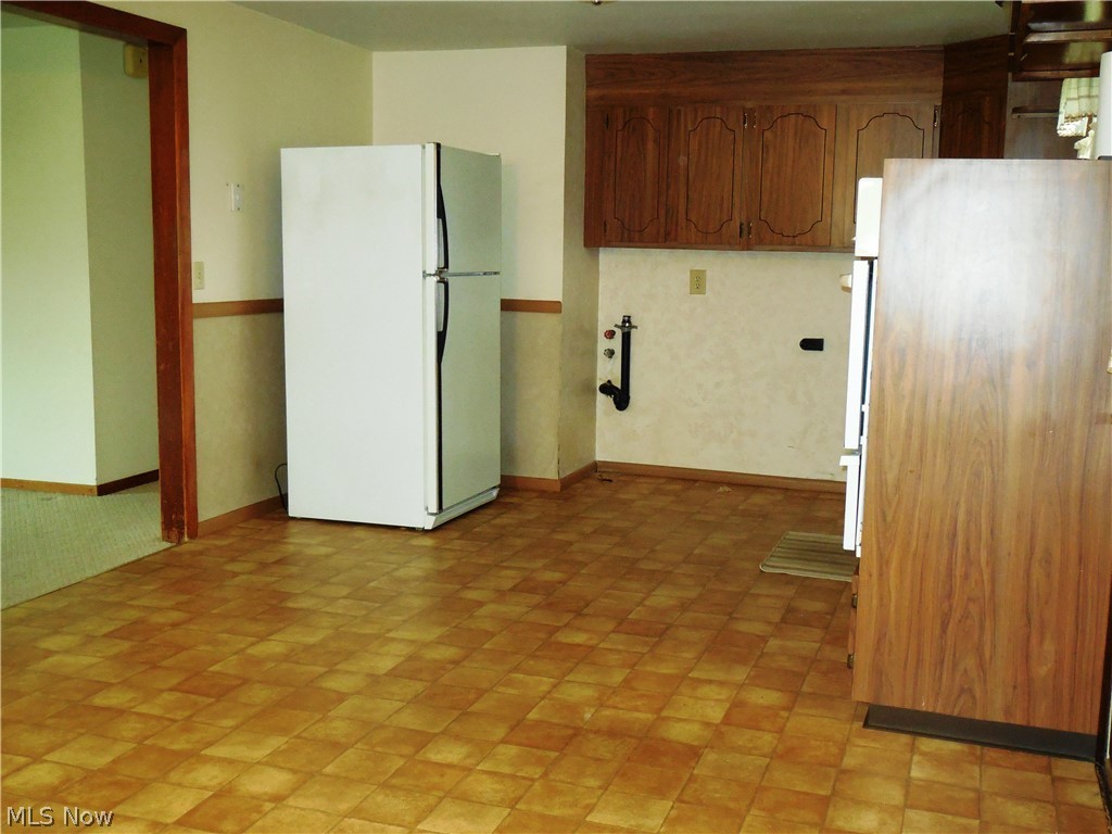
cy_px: 417
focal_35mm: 40
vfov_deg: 36.0
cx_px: 556
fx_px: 1285
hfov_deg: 46.8
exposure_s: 1/30
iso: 800
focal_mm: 7.1
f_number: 3.6
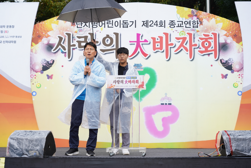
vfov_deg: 17.7
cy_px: 84
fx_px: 537
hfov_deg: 26.3
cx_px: 126
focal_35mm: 77
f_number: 4.5
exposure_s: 1/125
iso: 160
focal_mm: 77
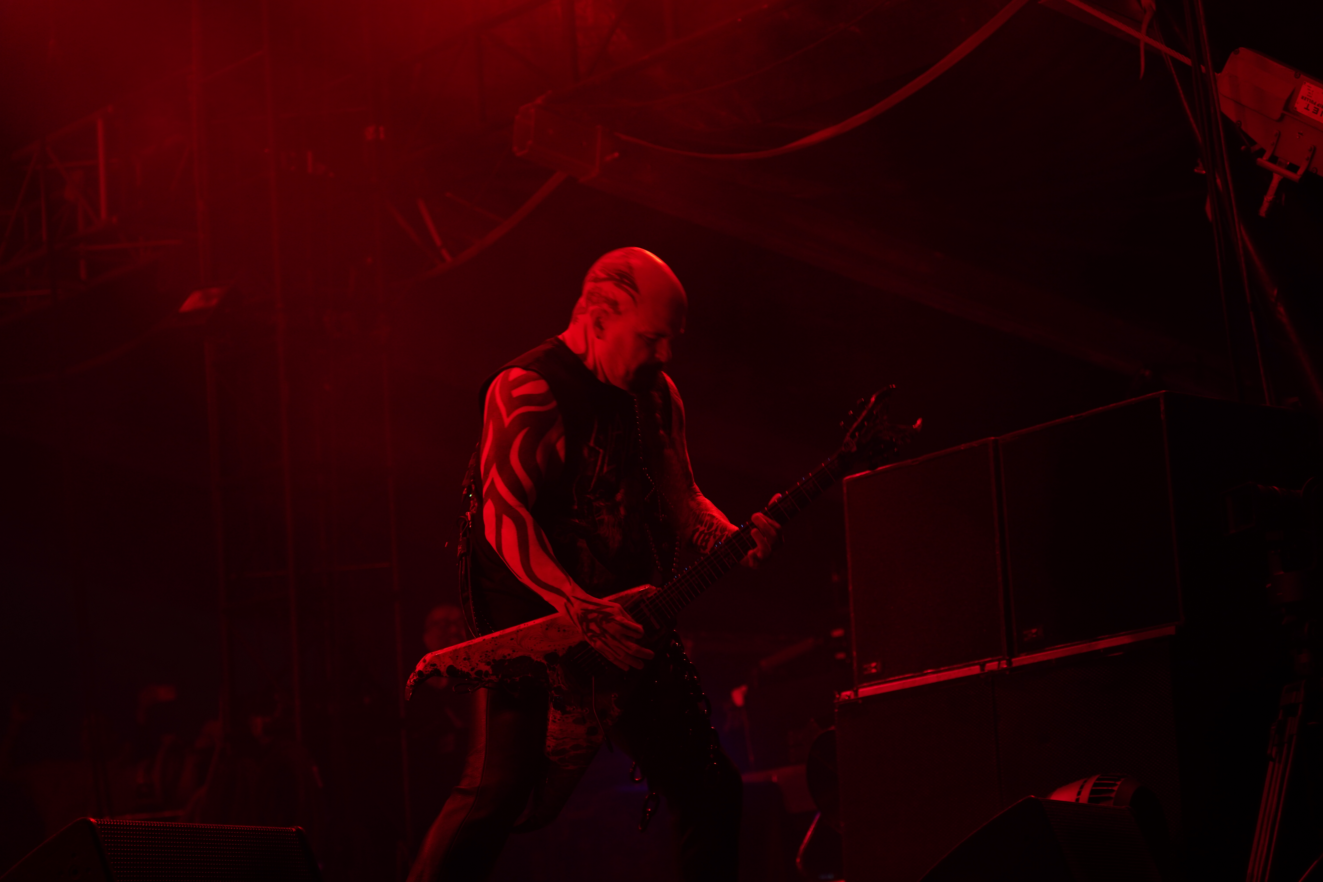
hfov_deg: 24.5
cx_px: 662
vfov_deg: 16.5
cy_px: 441
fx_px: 3050
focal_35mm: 83
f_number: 4
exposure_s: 1/100
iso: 800
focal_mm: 83
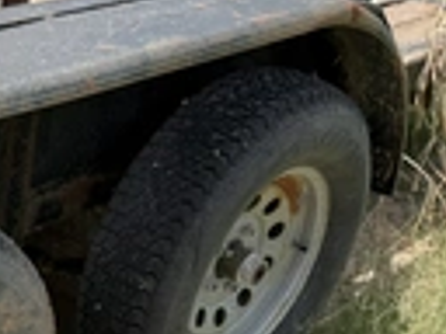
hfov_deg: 24.2
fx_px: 966
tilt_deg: -30.3
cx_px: -52
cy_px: 365
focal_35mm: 75
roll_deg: -1.9
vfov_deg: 18.9
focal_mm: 6.76
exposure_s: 1/2445
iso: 80
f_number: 1.78
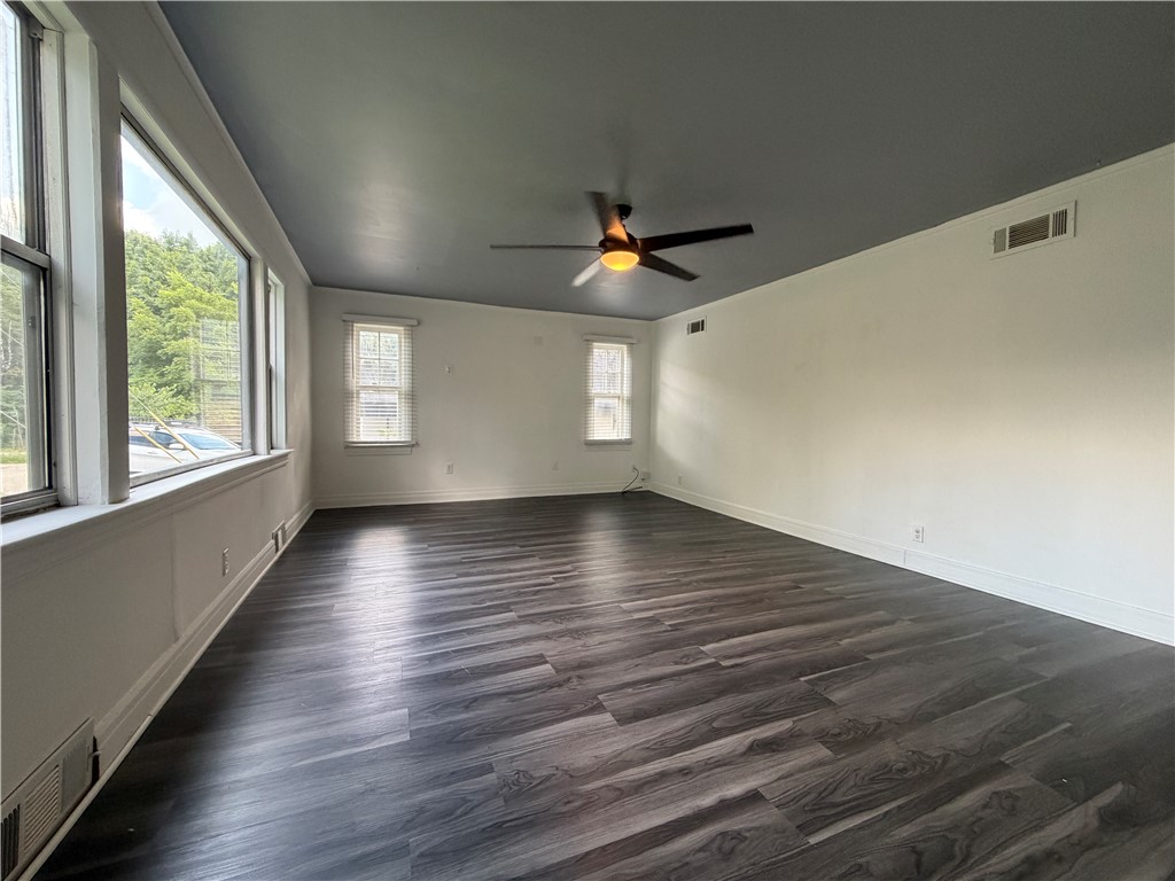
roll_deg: -0.2
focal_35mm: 14
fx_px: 475
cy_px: 440
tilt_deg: -1.7
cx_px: 588
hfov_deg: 102.1
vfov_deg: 85.7
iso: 320
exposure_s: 1/120
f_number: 2.2
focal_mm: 2.22
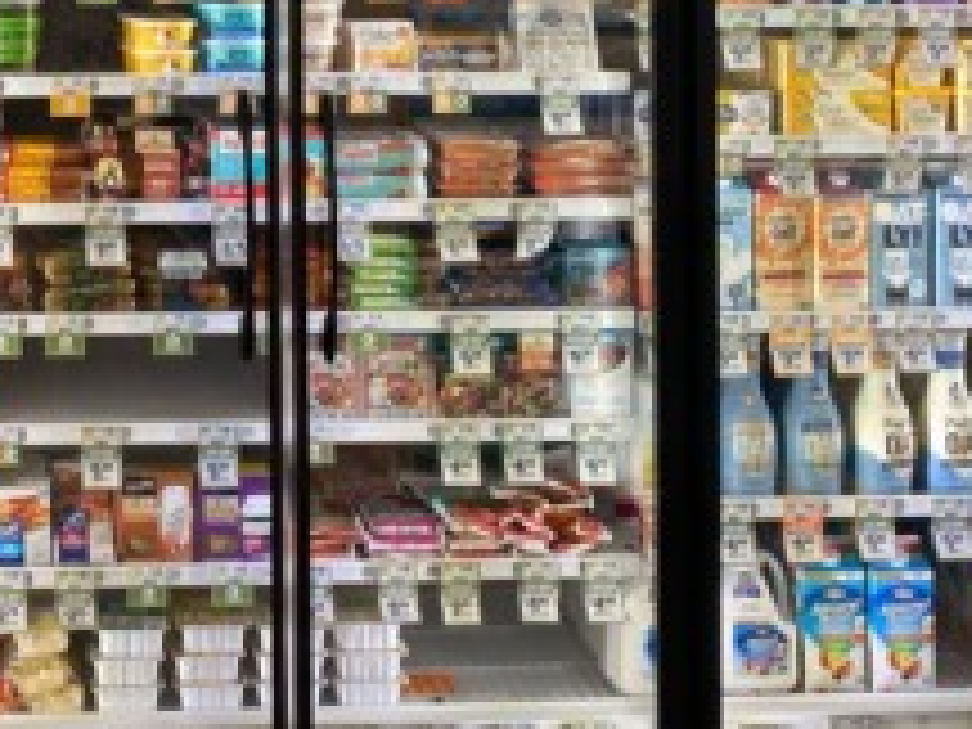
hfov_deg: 24.3
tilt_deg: -1.1
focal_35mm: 77
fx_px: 2162
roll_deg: +0.4
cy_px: -94
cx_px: 22
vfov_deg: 18.3
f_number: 1.8
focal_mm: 4.25
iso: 50
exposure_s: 1/120
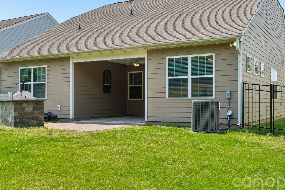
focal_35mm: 40
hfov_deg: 48.4
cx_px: 154
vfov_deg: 33.2
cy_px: 69
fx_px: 317
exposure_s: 1/90
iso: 100
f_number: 8
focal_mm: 20
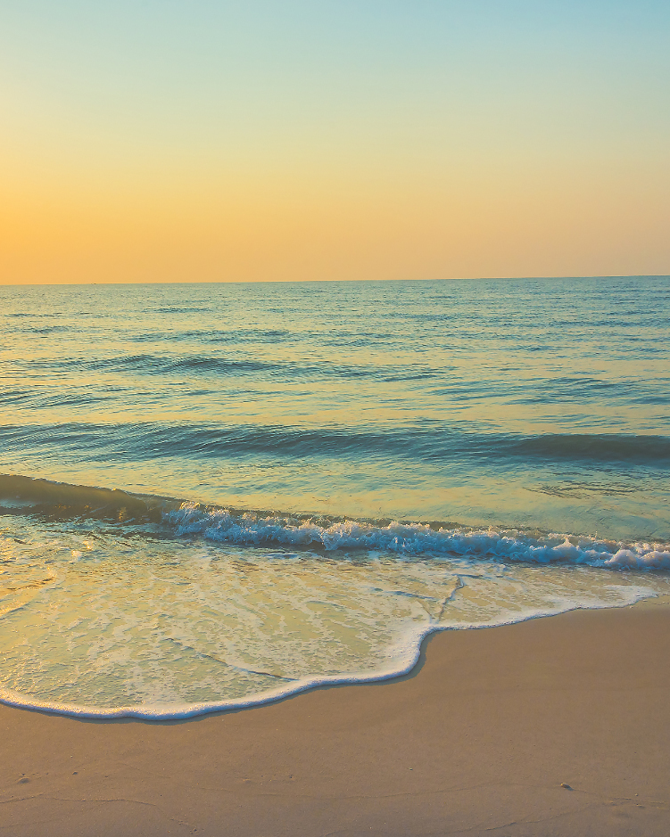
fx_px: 892
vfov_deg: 50.3
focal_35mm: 36
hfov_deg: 40.5
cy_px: 418
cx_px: 211
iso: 200
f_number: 11
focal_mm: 24
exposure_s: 1/640
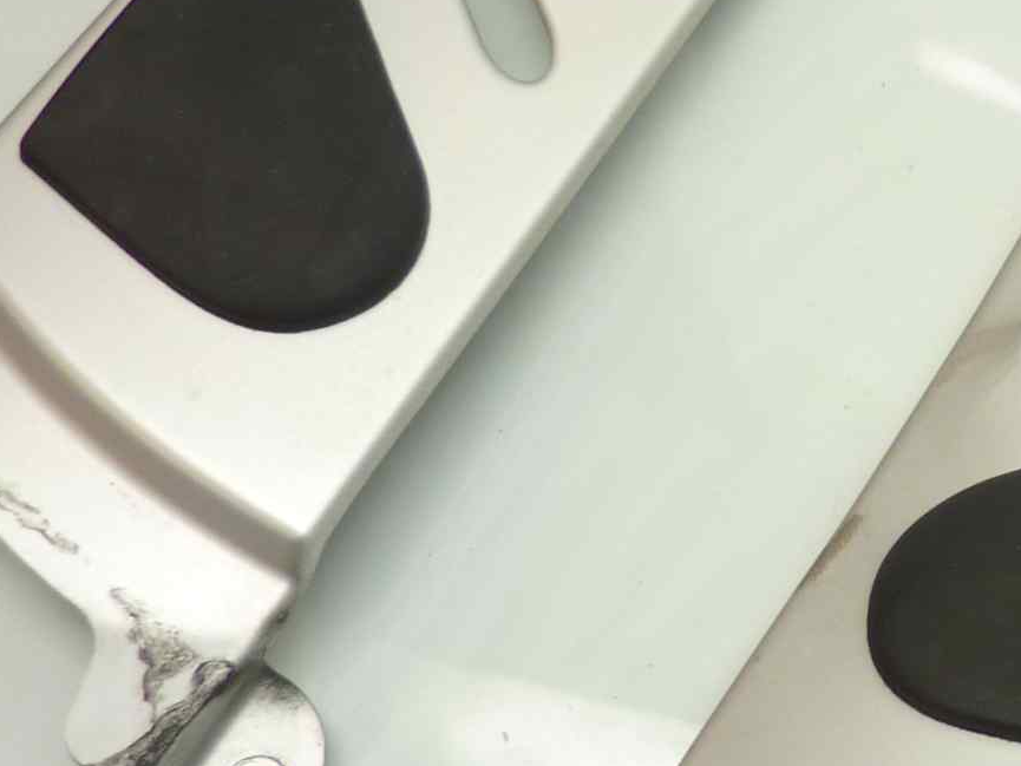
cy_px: 212
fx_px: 2183
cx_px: 1278
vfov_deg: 19.8
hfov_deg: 23.6
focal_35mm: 74
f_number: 3.3
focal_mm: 4.1
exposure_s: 1/15
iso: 80
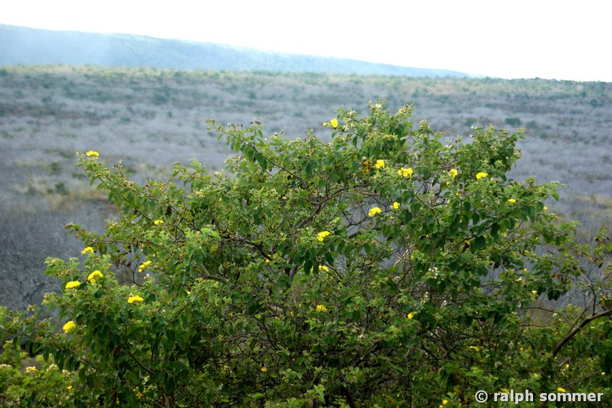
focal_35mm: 150
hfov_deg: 13.7
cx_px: 306
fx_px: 2550
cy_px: 204
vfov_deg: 9.1
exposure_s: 1/200
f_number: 5
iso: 100
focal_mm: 100
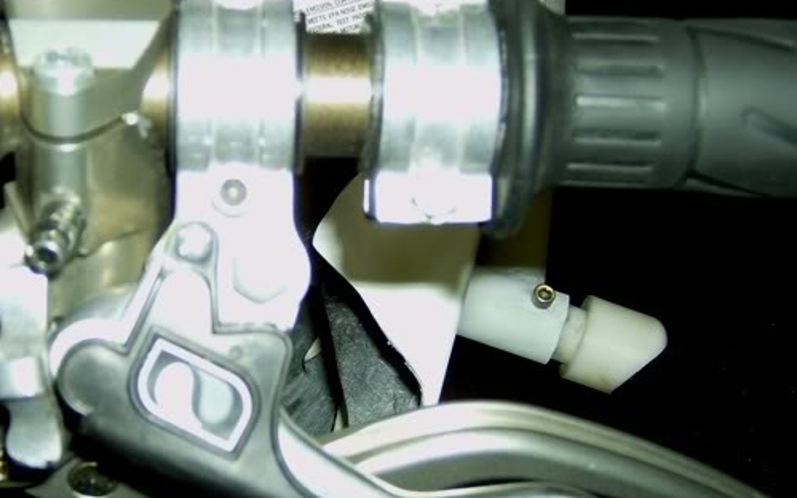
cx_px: 231
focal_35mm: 59
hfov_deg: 34.0
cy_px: 283
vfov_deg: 22.0
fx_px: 1282
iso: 200
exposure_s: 1/60
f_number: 2.8
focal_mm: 6
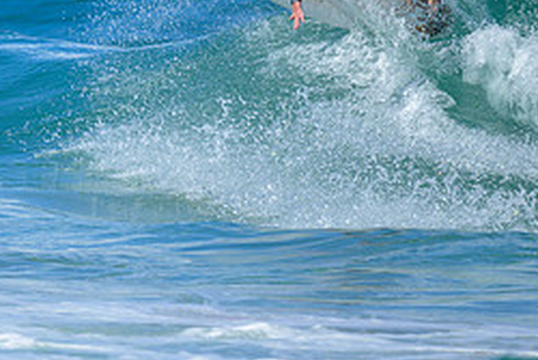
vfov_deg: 0.7
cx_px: 110
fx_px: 27782
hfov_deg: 1.1
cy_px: 94
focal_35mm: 1858
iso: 360
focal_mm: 800
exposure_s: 1/2500
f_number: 6.3
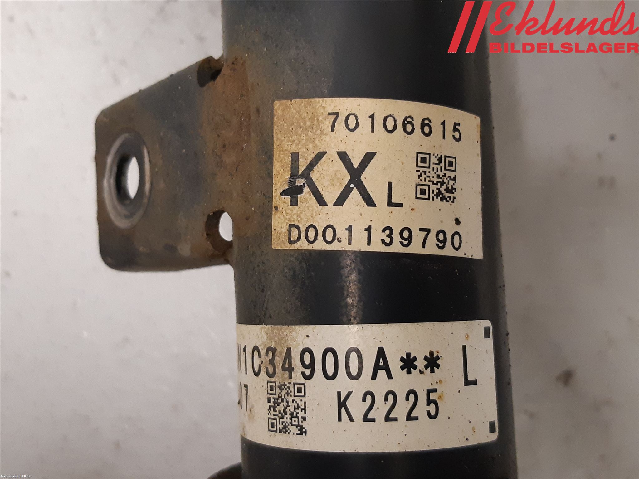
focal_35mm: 26
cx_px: 320
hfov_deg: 67.3
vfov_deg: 53.1
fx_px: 480
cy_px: 240
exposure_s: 1/50
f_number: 1.7
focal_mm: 3.93
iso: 250
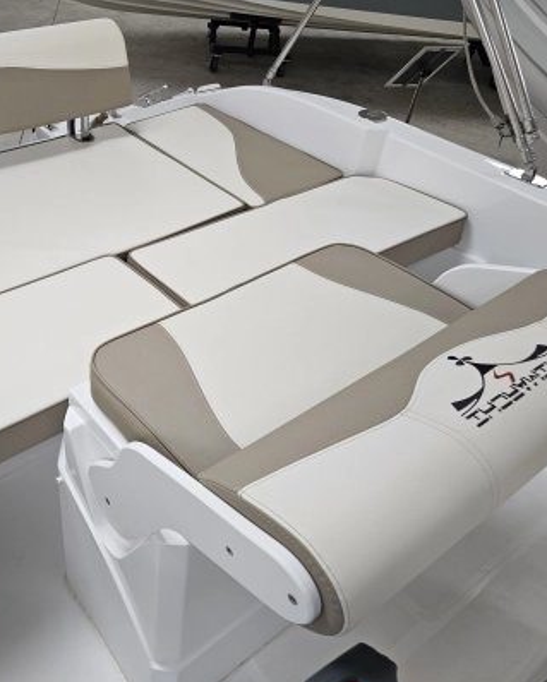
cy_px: 340
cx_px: 154
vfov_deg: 57.1
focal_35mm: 31
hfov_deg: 45.9
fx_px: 627
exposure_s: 1/100
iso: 80
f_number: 1.8
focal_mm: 5.4
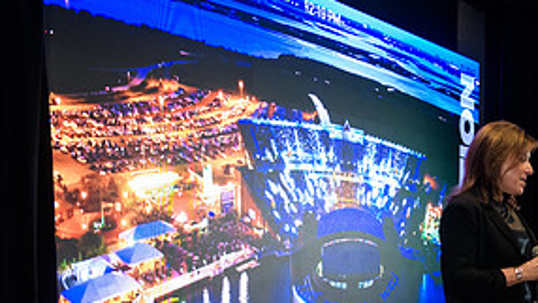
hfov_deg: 30.1
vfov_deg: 17.4
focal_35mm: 68
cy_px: 298
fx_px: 970
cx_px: 448
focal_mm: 32
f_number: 3.2
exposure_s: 1/200
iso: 1250
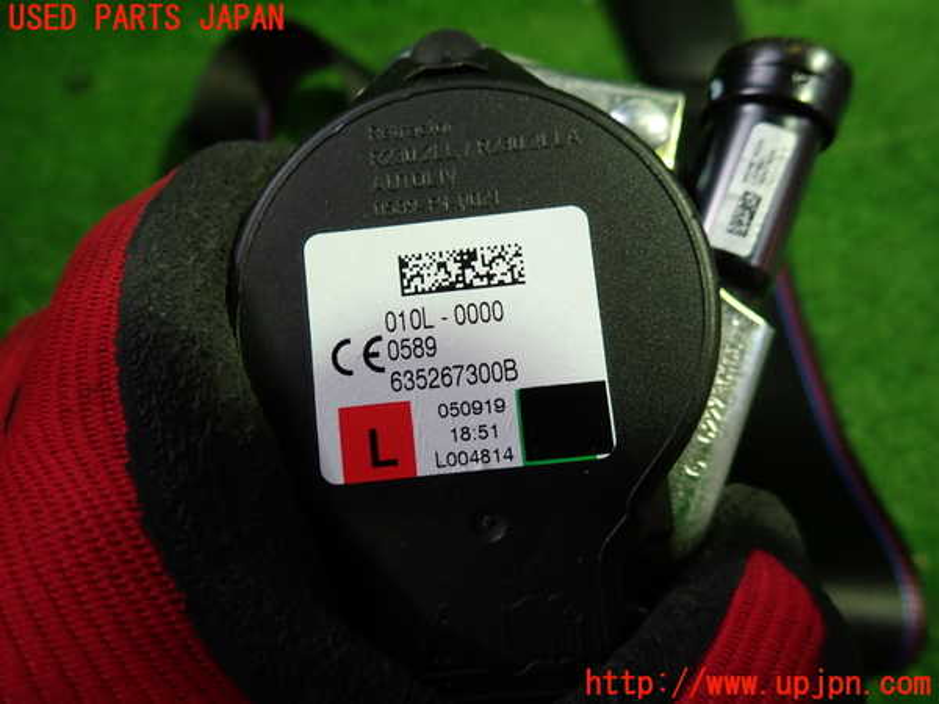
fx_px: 678
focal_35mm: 25
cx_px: 470
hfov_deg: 69.4
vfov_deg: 54.9
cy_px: 352
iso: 200
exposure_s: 1/60
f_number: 2
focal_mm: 4.5
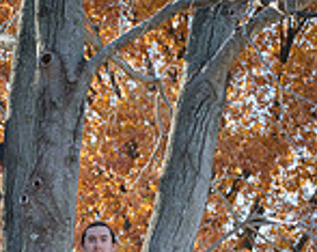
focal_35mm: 144
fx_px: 1348
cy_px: 360
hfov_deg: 13.4
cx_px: 101
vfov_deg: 10.4
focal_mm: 50
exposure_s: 1/200
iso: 400
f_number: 5
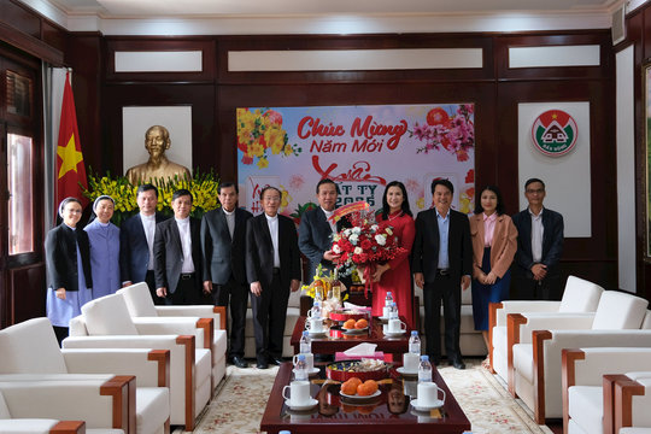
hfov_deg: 54.4
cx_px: 326
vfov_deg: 37.9
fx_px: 633
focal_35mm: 35
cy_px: 217
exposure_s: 1/100
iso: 1000
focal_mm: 23.5
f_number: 4
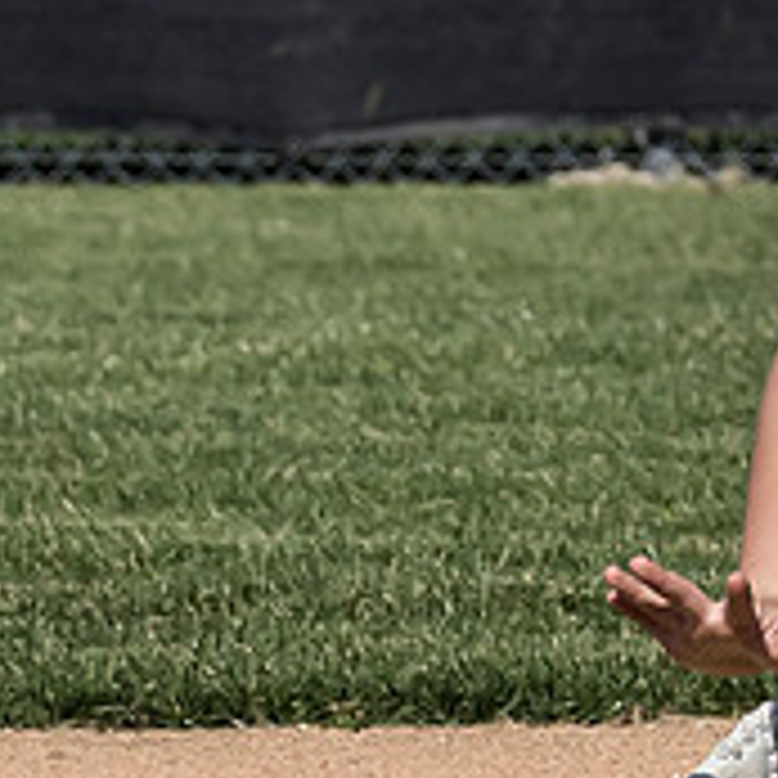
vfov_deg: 1.1
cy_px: 130
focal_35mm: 1610
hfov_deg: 1.1
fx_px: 40939
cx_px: 1203
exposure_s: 1/2000
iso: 400
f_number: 6.3
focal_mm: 150
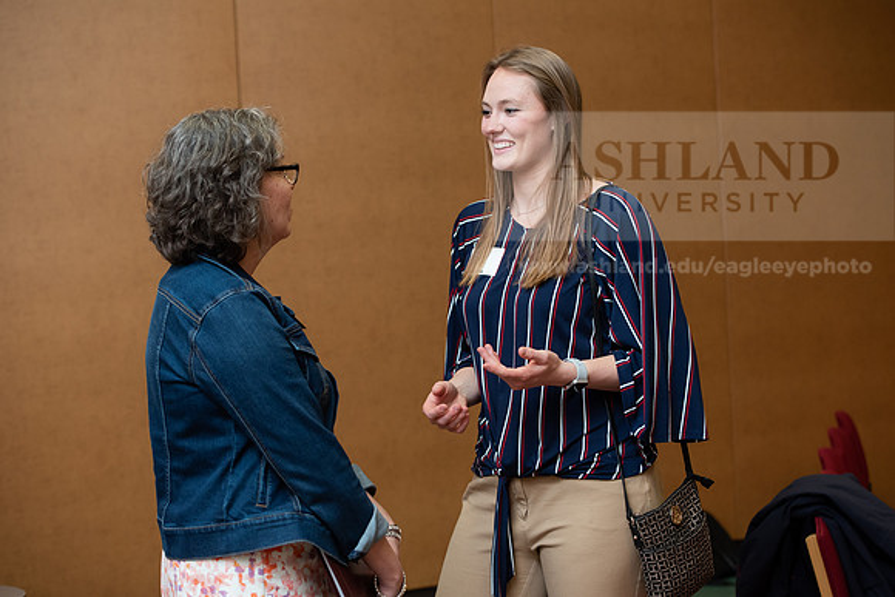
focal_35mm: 70
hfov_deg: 28.8
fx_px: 1741
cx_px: 448
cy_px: 298
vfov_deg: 19.5
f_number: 5
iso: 1600
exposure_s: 1/200
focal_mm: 70
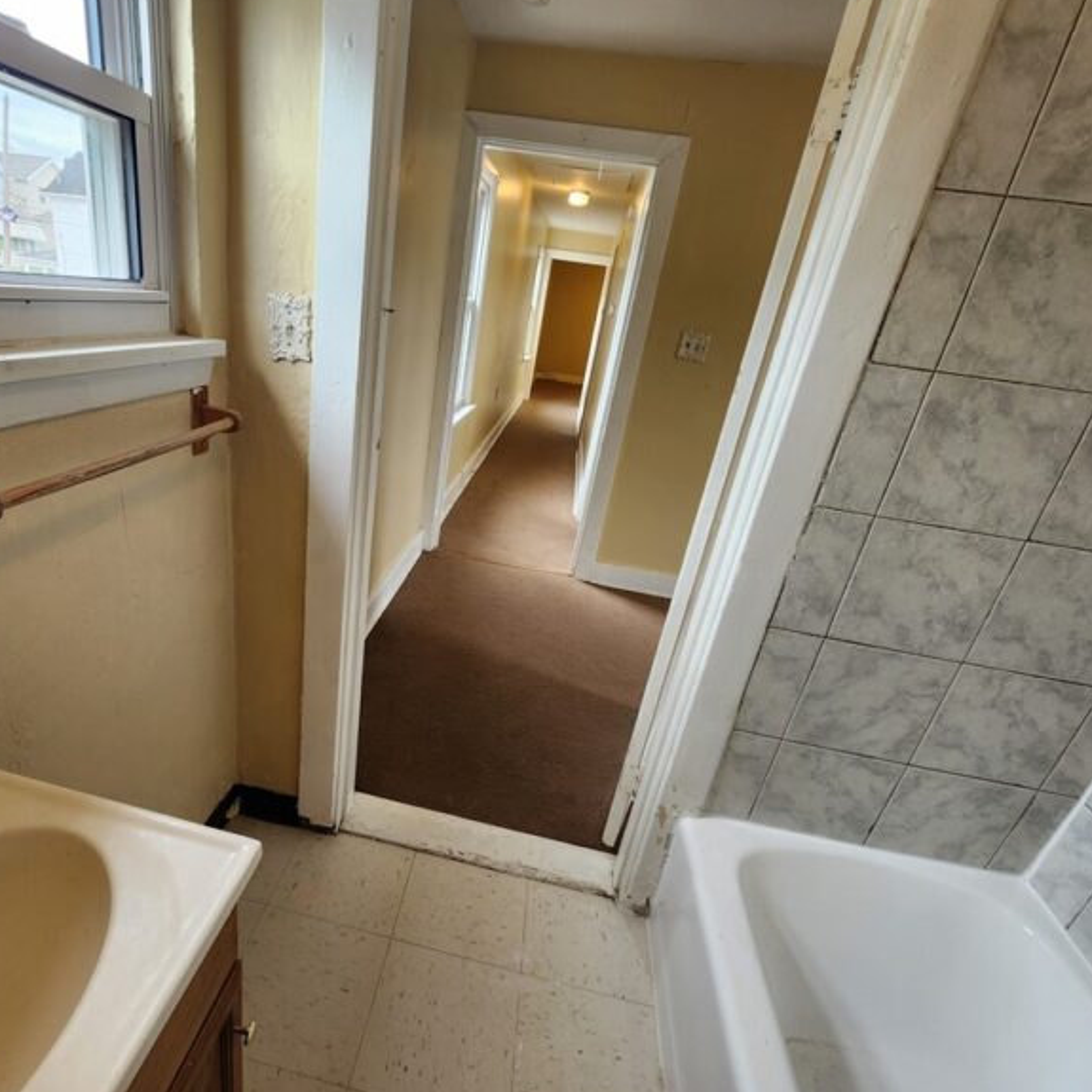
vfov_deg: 87.4
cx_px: 461
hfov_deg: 86.8
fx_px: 571
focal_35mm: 16
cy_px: 556
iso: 100
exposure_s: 1/60
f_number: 2.2
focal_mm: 2.2
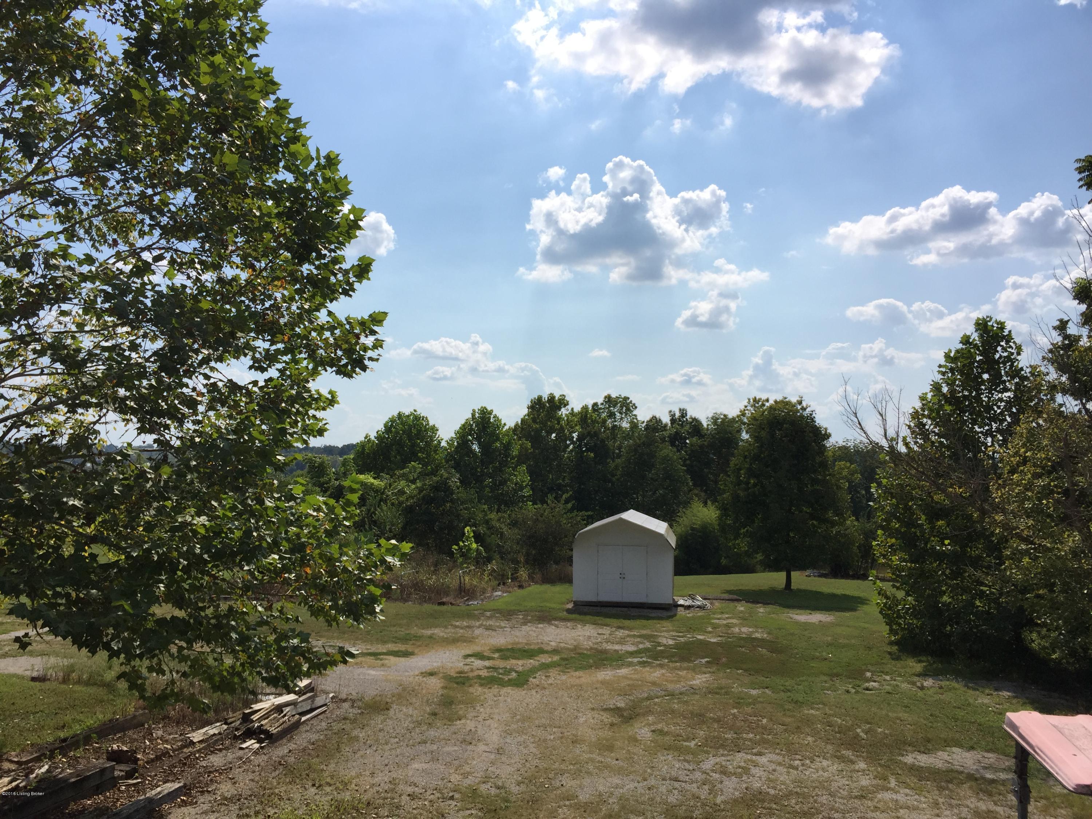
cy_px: 410
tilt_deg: +4.6
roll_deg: -1.3
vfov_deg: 48.2
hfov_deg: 61.7
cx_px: 546
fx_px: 915
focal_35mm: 29
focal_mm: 4.15
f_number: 2.2
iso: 32
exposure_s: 1/3968
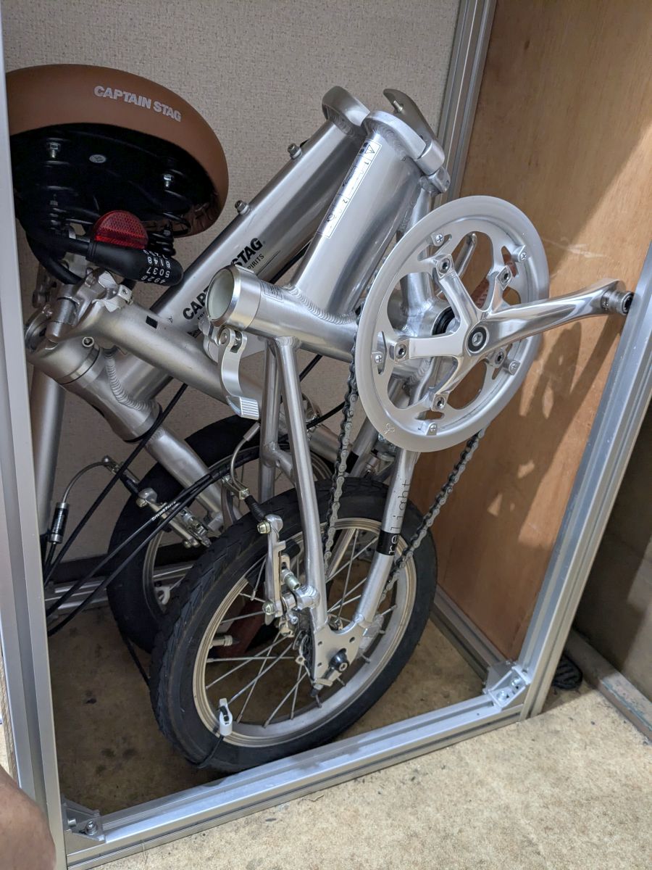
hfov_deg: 51.4
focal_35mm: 27
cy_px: 435
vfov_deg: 65.3
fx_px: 678
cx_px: 326
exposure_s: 1/25
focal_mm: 4.38
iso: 574
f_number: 1.73
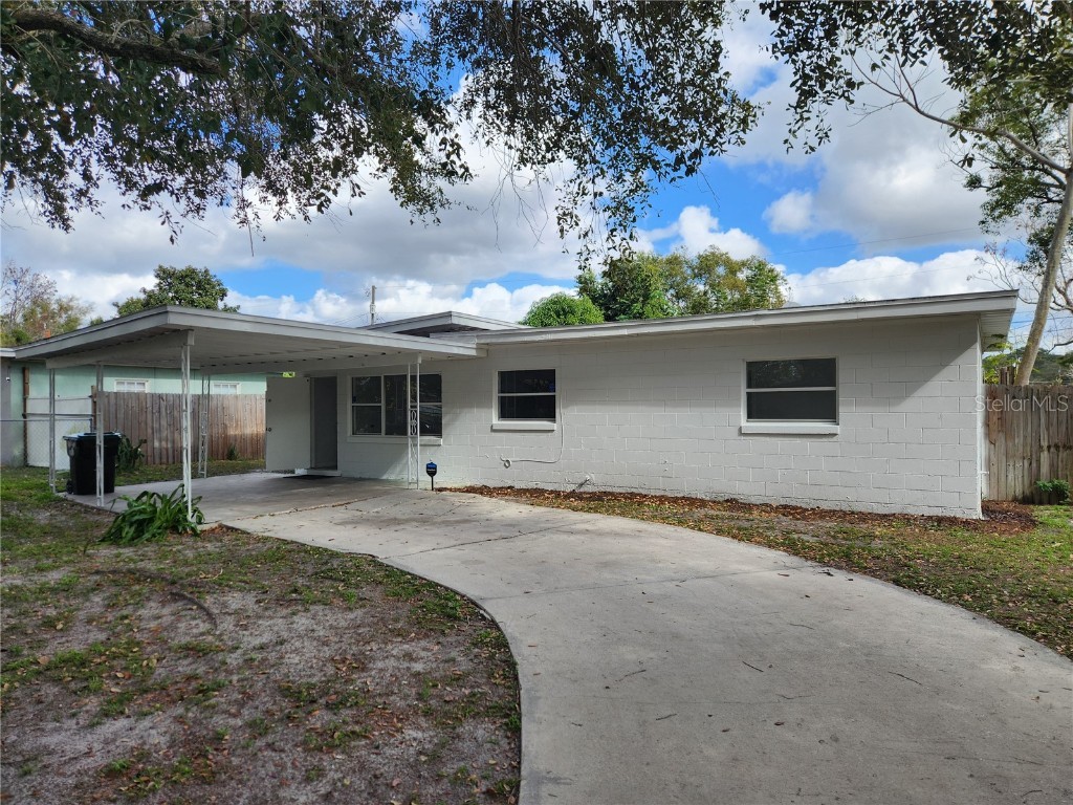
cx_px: 536
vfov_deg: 58.9
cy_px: 402
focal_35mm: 23
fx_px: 713
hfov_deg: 73.9
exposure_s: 1/1024
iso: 20
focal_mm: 5.4
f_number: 1.8
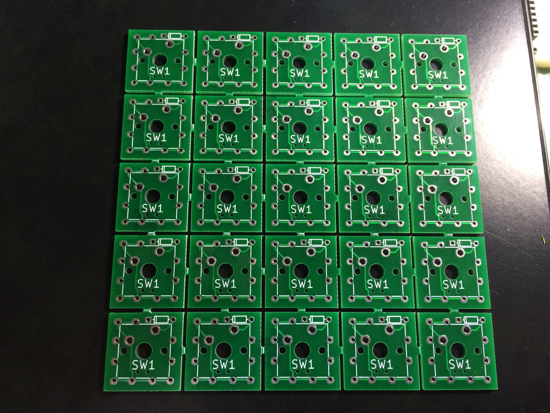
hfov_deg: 61.7
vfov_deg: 48.2
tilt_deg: -78.6
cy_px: 206
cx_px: 275
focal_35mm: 29
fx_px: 461
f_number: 2.2
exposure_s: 1/30
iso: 125
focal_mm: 4.15
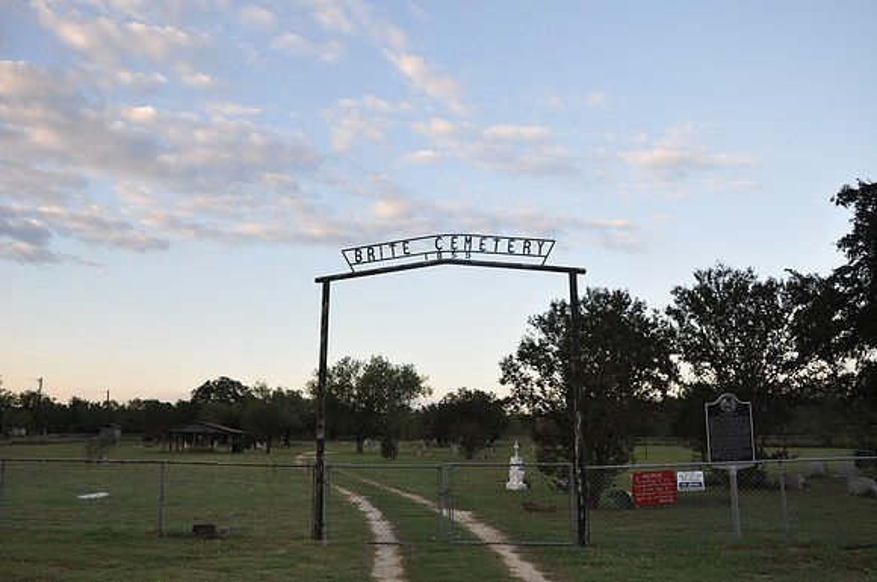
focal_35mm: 27
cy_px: 291
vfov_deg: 47.8
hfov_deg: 67.5
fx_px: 657
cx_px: 438
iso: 200
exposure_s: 1/50
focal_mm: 18
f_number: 7.1
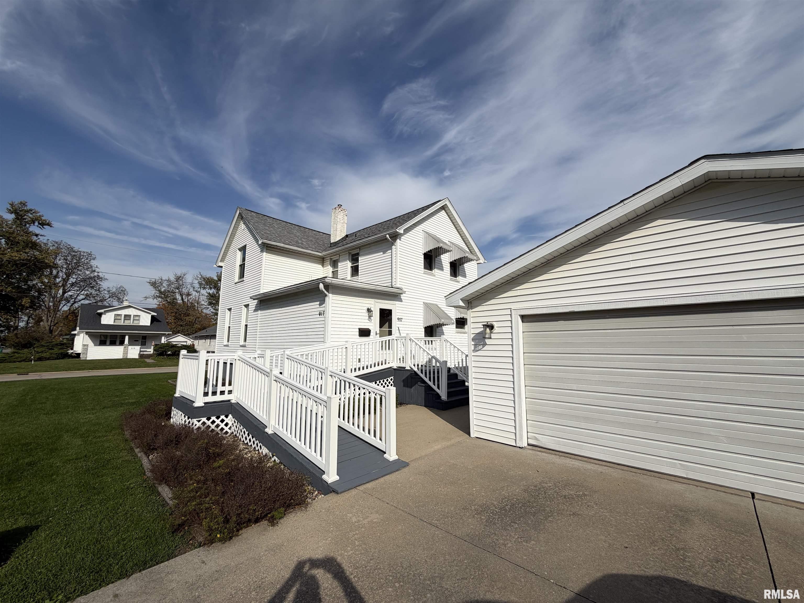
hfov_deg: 102.1
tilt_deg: +8.7
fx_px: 325
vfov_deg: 85.7
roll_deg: -0.2
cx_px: 402
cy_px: 302
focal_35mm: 14
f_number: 2.2
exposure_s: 1/2024
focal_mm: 2.22
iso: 20
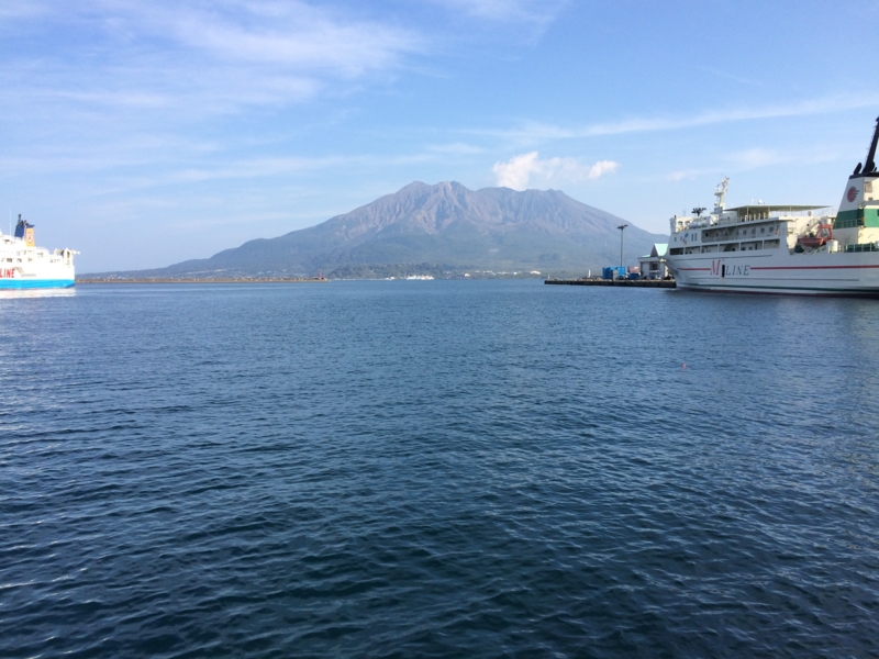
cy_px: 330
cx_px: 440
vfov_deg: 48.2
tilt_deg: -4.9
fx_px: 736
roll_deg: +0.1
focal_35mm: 29
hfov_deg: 61.7
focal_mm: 4.15
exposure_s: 1/1520
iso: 32
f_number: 2.2
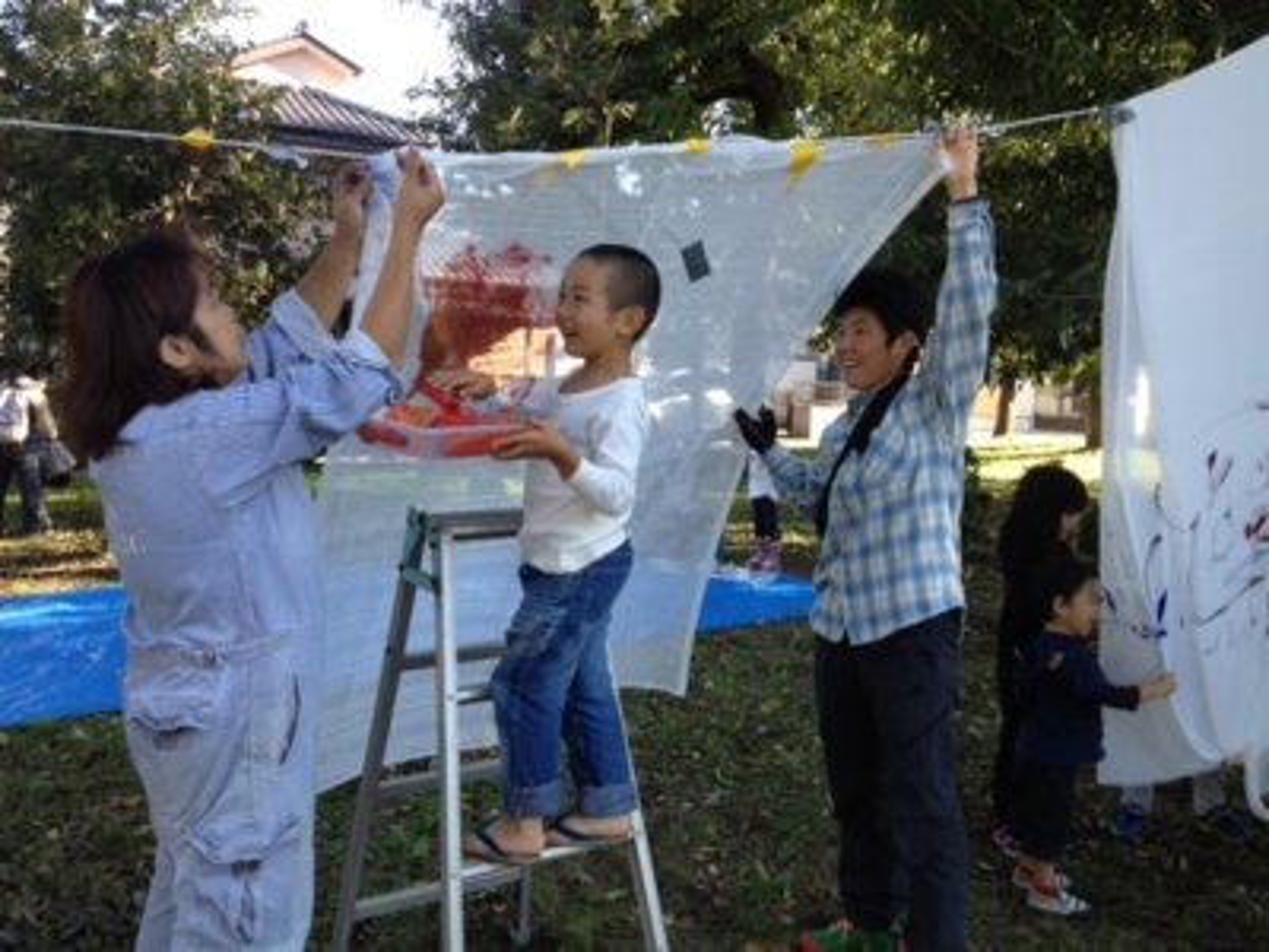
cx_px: 634
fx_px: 1283
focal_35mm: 35
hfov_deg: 52.6
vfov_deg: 40.7
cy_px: 476
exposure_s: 1/130
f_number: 2.4
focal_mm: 4.28
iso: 50
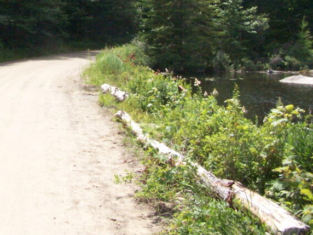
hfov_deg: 27.6
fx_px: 615
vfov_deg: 21.2
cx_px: 36
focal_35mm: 68
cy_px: 32
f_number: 6.3
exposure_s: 1/800
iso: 400
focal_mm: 6.3
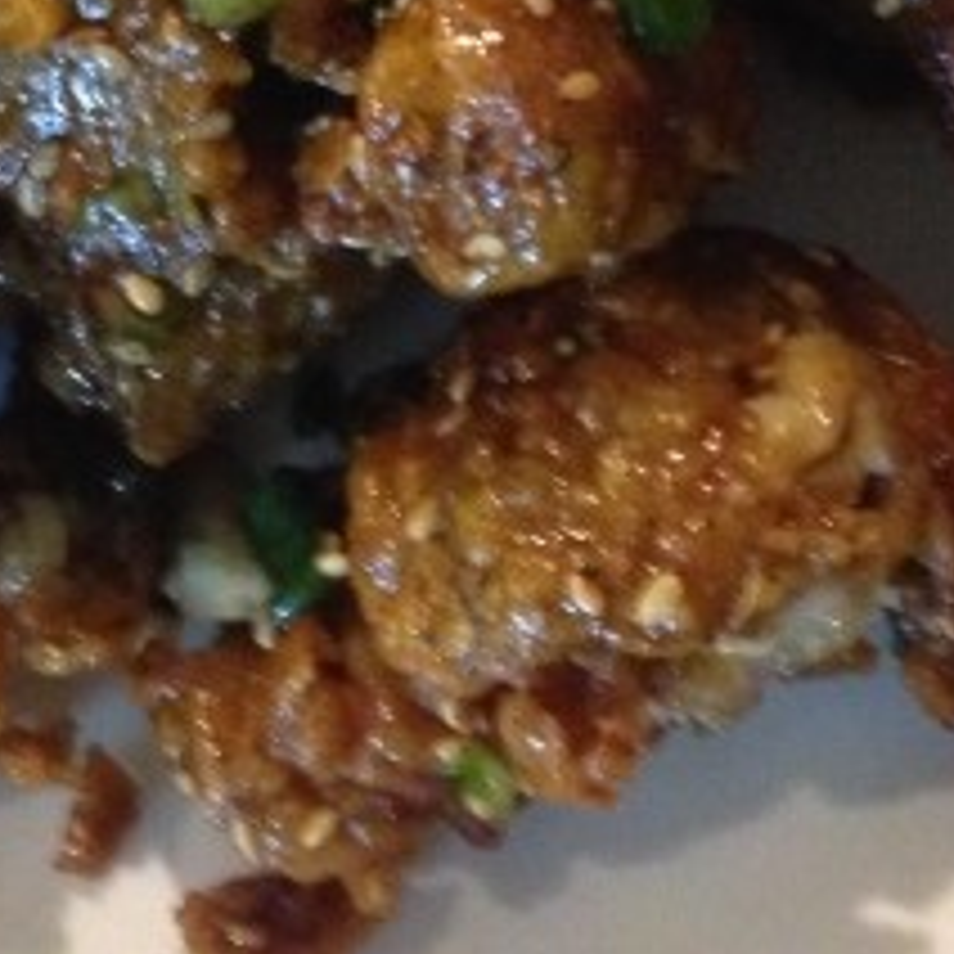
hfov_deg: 15.8
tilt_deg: -66.8
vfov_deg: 14.9
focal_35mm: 110
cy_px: -392
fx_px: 3430
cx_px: 256
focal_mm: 4.12
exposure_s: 1/15
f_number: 2.4
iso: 500
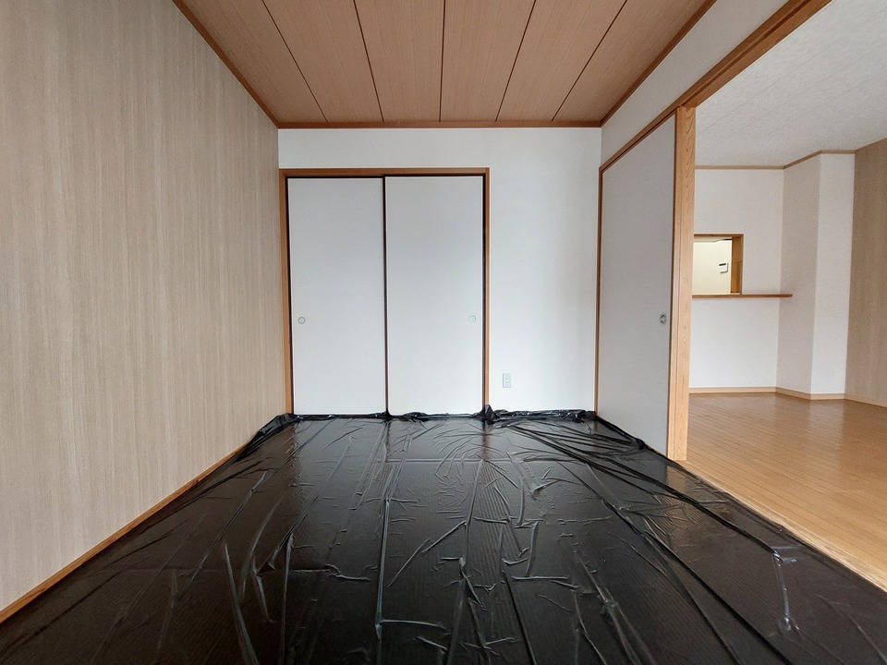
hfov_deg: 106.2
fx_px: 333
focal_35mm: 13
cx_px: 444
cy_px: 332
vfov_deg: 89.9
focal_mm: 1.74
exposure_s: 1/40
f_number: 2.2
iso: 320
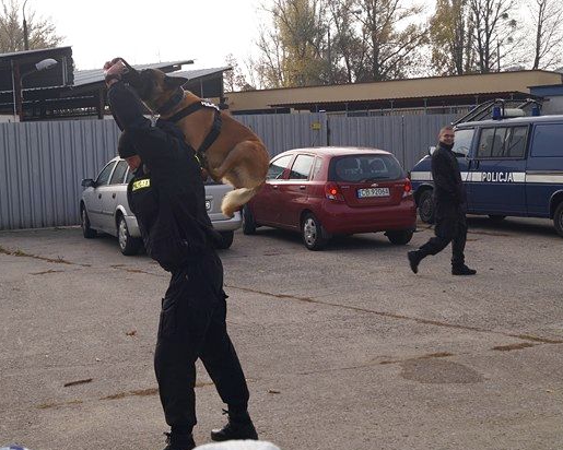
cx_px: 239
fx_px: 816
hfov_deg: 38.0
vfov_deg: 30.8
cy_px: 226
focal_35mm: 49
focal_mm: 28
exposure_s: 1/160
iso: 100
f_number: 8
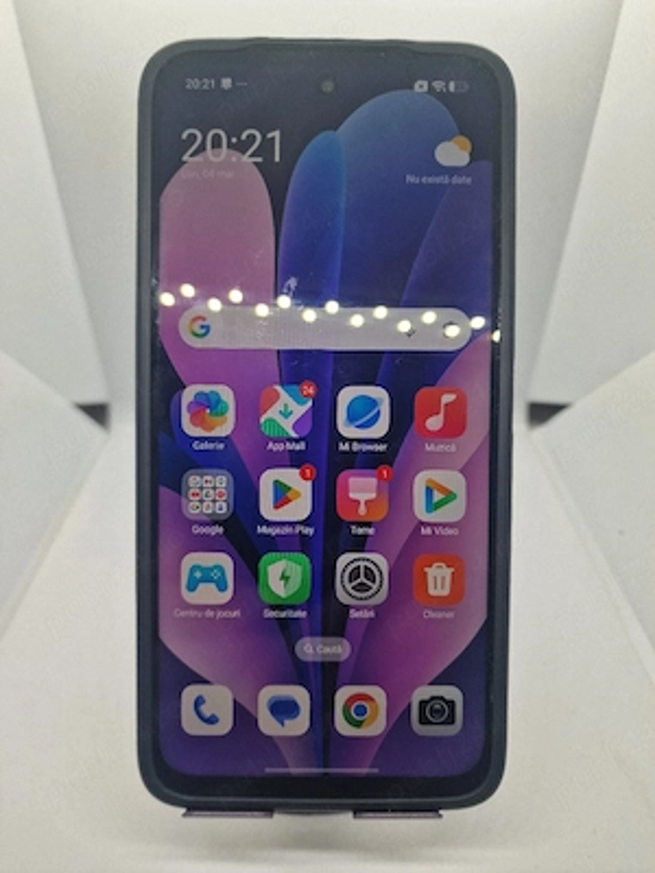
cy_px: 436
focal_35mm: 23
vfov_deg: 73.9
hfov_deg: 58.9
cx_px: 328
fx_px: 580
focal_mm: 6.4
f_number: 1.8
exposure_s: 1/100
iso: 50
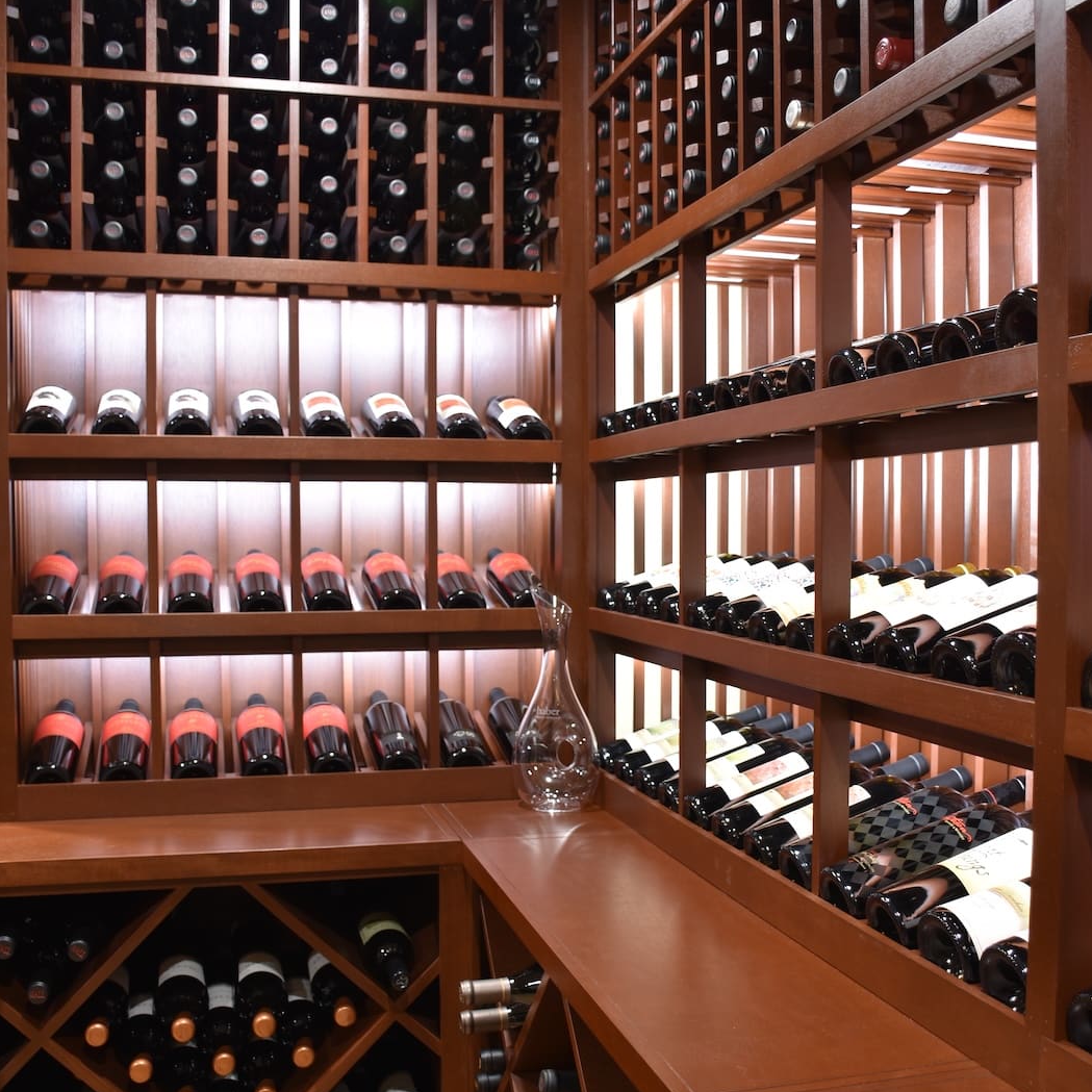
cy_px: 595
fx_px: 1249
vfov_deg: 47.2
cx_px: 553
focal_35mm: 35
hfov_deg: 47.2
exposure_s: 1/3
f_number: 3.5
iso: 200
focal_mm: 18
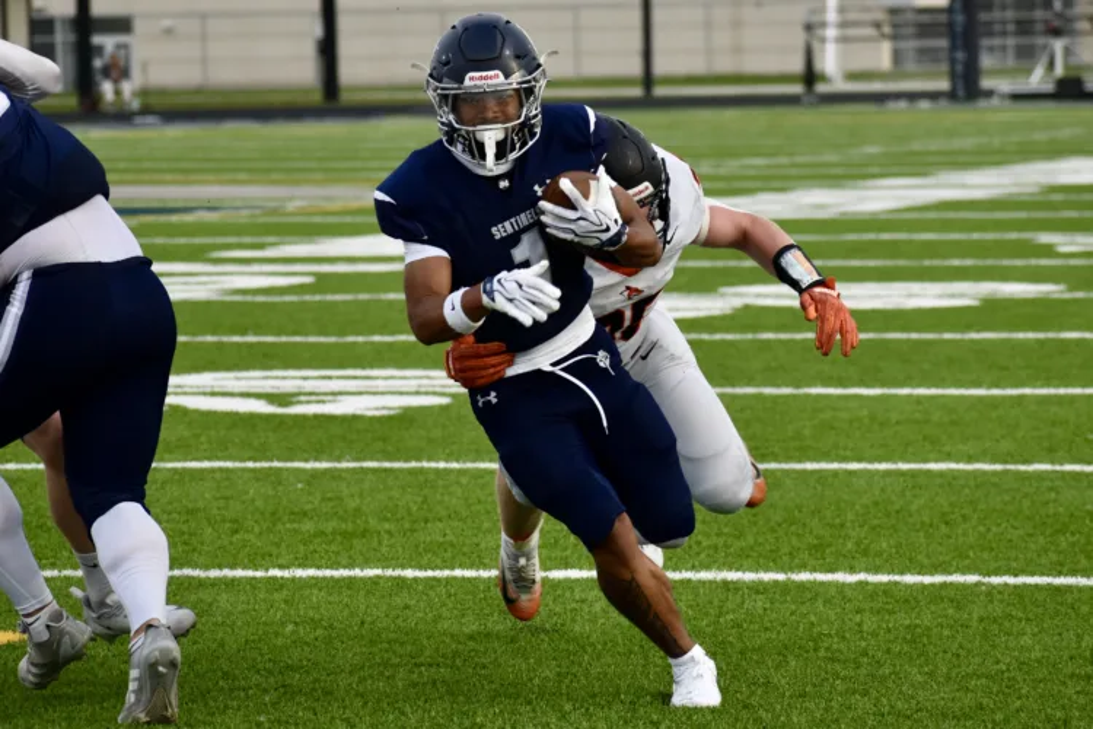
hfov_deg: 11.0
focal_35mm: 188
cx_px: 546
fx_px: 5692
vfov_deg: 7.3
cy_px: 364
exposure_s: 1/1000
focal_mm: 125
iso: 560
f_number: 4.8
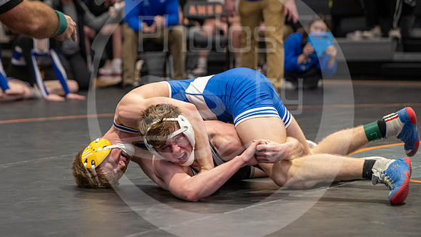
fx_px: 1596
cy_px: 161
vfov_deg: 8.5
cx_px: 125
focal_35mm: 143
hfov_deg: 15.0
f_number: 2.8
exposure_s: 1/1000
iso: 3200
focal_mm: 91
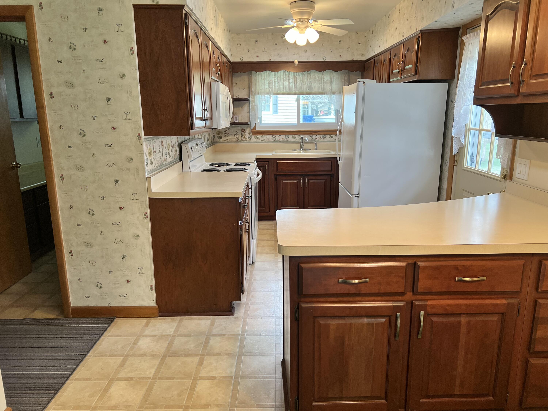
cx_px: 274
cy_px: 206
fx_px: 412
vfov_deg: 53.1
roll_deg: +1.2
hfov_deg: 67.3
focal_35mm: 26
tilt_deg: -12.2
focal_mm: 5.7
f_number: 1.5
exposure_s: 1/120
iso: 80
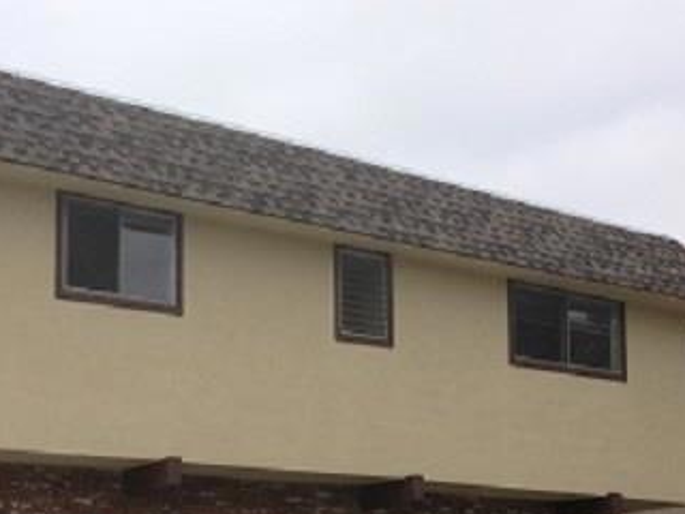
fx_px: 1306
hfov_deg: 29.1
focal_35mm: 66
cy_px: 473
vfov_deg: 21.7
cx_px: 216
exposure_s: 1/1550
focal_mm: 4.13
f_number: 2.4
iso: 50
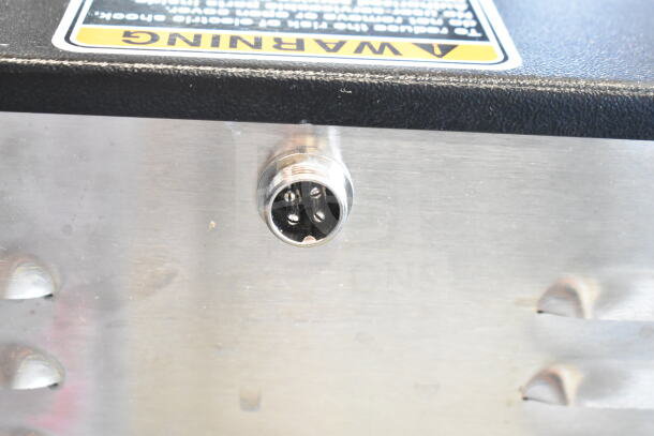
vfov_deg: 20.2
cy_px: 218
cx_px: 327
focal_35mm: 68
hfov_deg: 29.9
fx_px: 1226
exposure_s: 1/80
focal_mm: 45
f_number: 5
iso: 7200
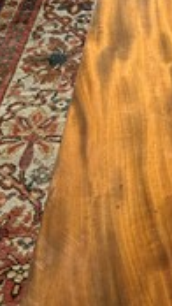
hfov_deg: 16.9
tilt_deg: -50.4
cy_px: 88
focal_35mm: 65
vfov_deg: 31.9
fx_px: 527
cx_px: 254
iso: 200
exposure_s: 1/50
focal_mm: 5.7
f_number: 1.5
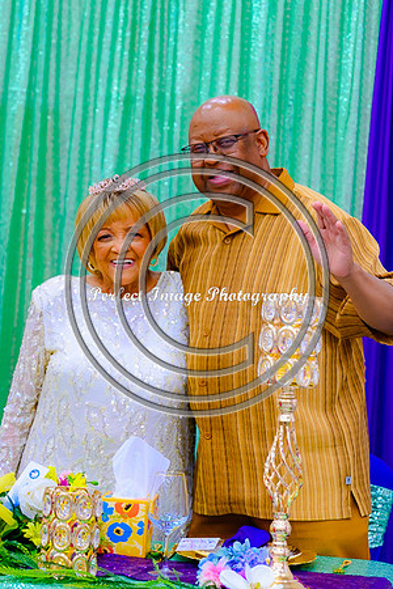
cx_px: 218
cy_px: 284
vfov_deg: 15.8
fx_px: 2130
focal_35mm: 130
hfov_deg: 10.5
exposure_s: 1/40
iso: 320
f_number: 2.8
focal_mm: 78
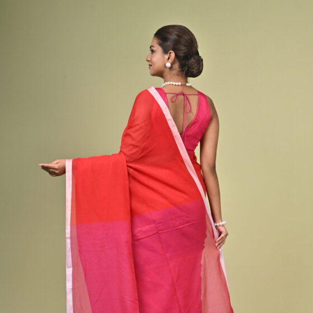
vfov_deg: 14.9
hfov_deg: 14.9
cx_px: 145
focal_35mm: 117
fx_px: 1197
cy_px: 220
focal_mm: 85
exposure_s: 1/160
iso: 400
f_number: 8
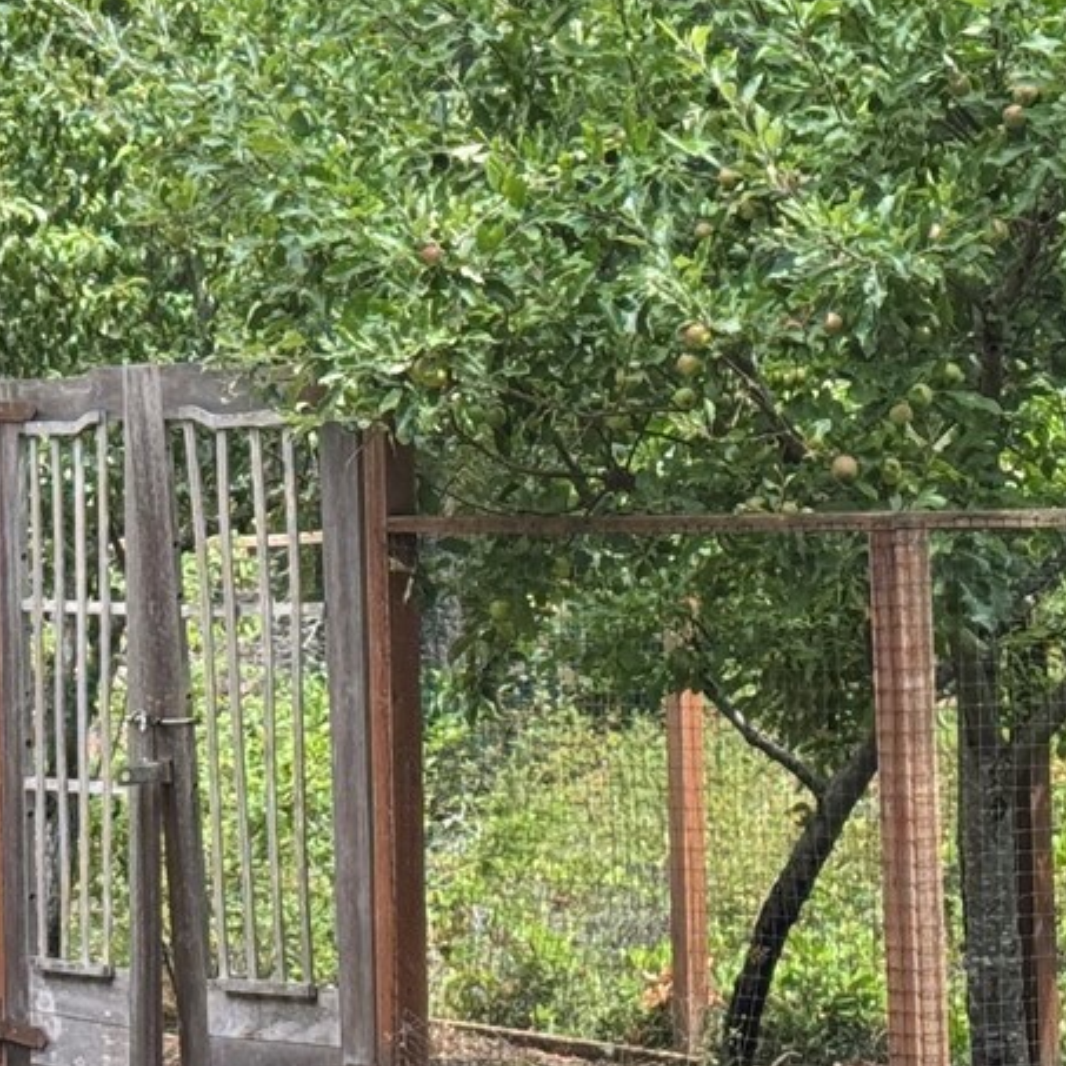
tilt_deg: +1.3
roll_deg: +1.8
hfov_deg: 11.6
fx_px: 5226
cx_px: 466
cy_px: 256
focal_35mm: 150
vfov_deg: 11.6
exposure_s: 1/723
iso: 64
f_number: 1.78
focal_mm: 6.76
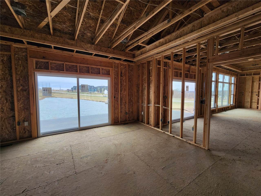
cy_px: 98
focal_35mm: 13
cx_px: 130
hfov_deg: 106.2
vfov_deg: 89.9
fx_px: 98
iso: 50
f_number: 2.2
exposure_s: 1/135
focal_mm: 2.2
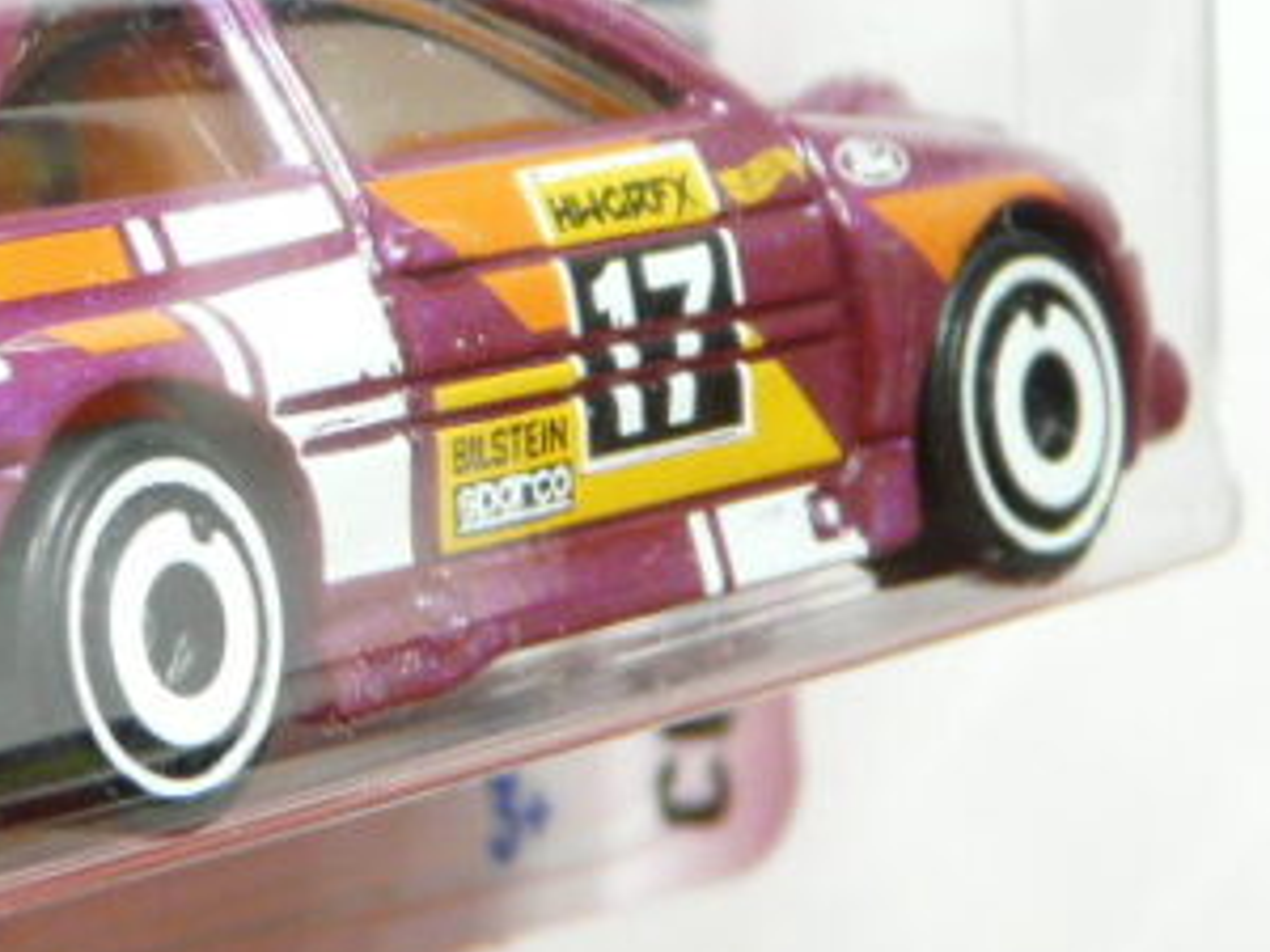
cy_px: 169
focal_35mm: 214
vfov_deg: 6.9
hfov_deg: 9.2
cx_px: 102
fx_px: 7851
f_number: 3.2
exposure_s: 1/20
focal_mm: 11.1
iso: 200
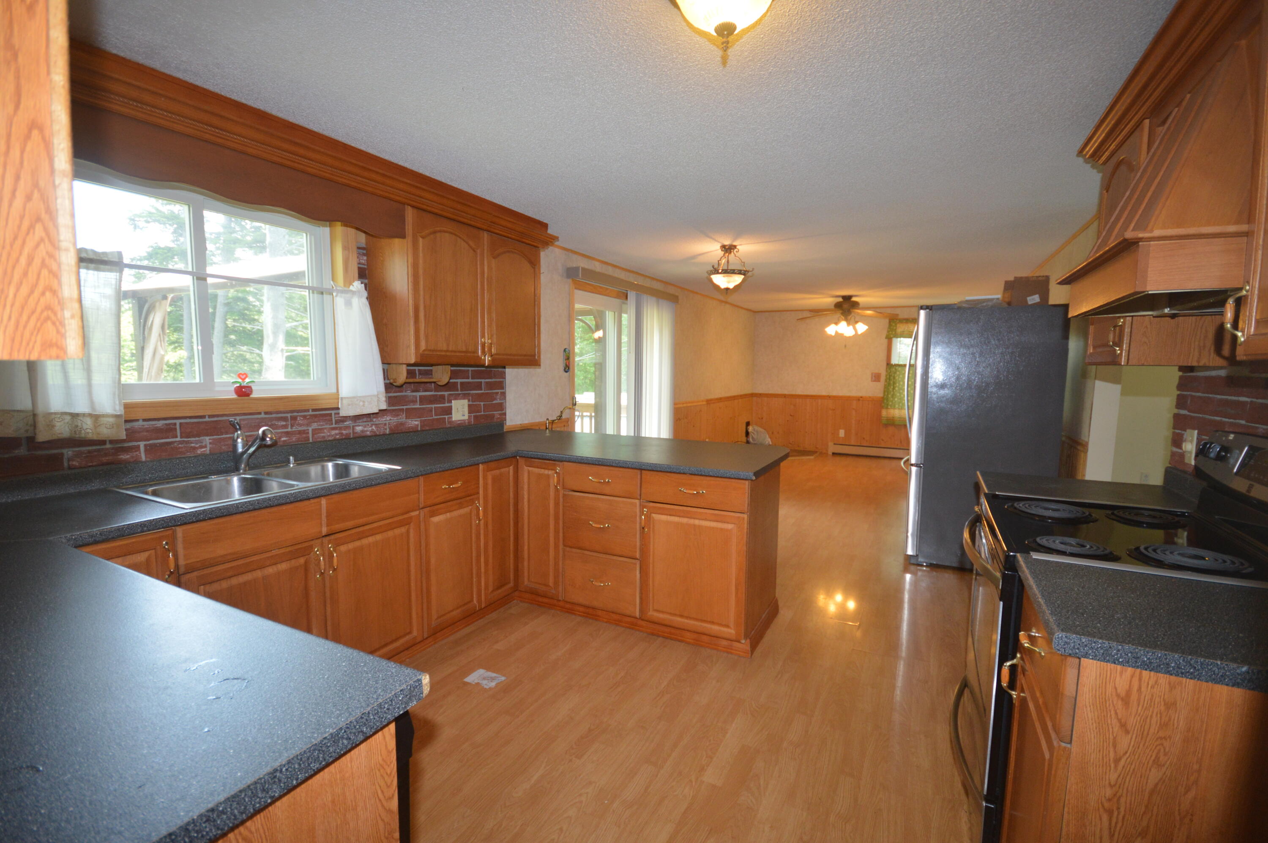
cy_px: 422
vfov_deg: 77.2
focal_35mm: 15
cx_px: 634
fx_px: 528
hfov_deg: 100.4
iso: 640
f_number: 4
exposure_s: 1/60
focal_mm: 10
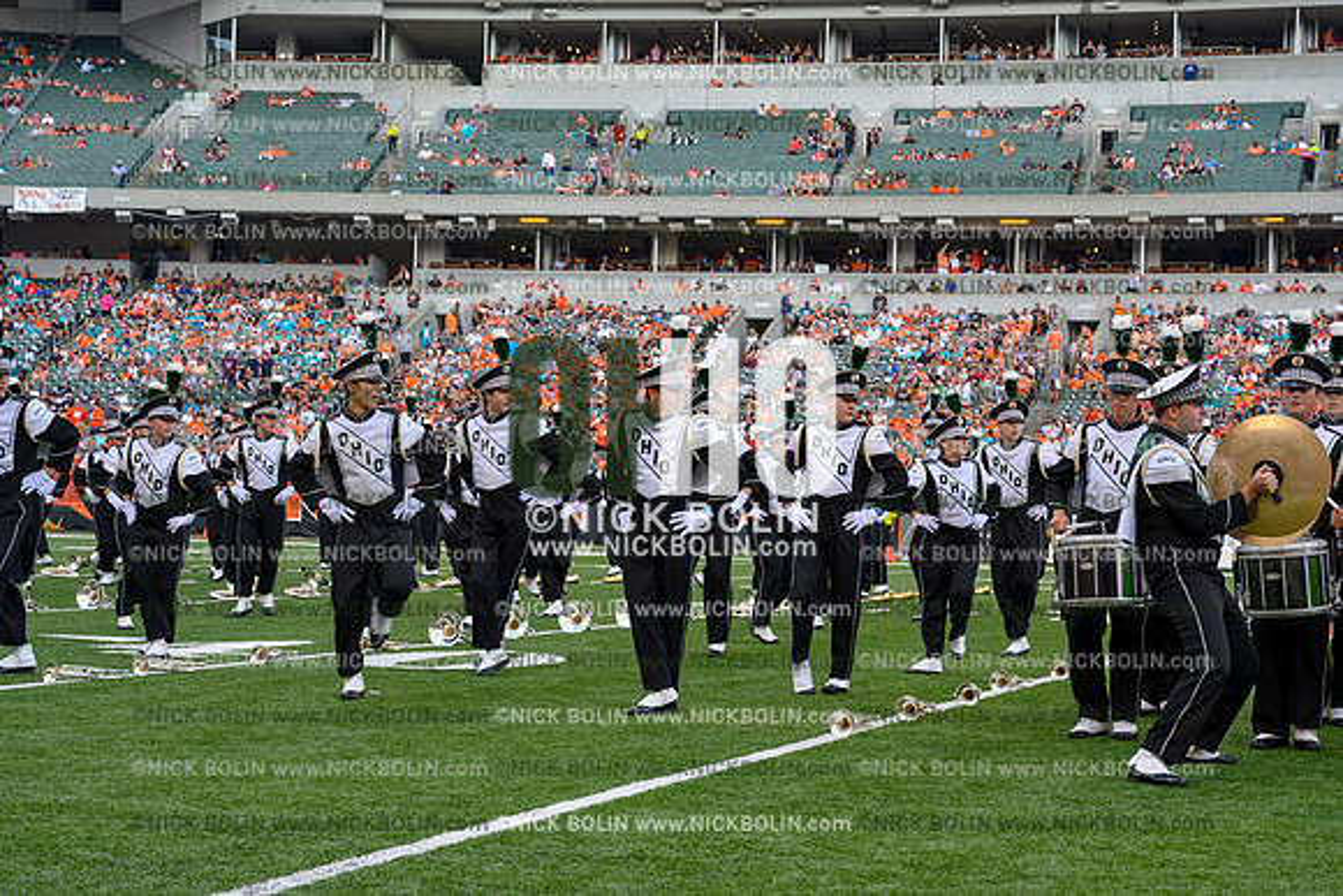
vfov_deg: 22.6
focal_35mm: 60
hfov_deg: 33.4
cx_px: 672
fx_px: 2239
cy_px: 448
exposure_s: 1/100
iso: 80
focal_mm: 60
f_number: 7.1
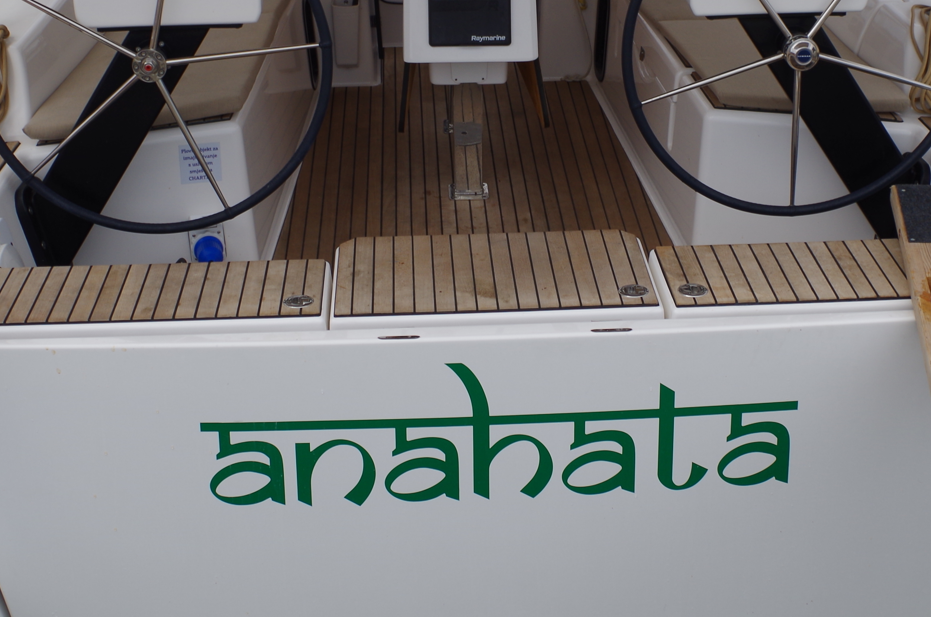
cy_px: 117
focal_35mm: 61
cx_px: 509
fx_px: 1574
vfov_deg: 21.9
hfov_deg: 32.9
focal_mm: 21.25
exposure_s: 1/160
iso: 100
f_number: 11
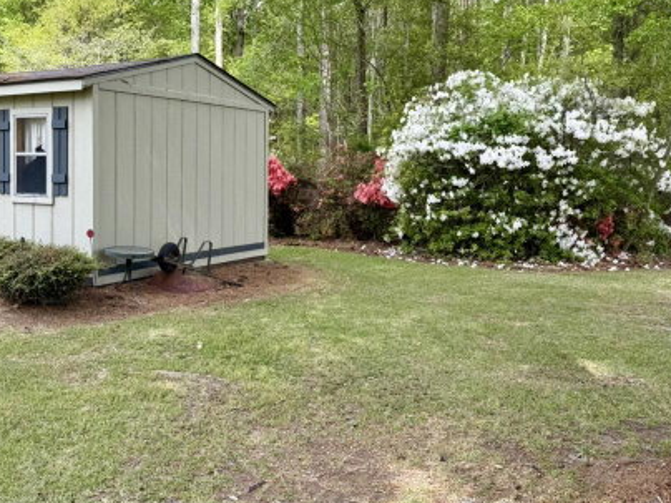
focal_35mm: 38
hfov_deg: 47.9
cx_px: 208
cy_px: 178
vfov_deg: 37.4
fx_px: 737
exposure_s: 1/858
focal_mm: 6.76
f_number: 1.78
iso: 80
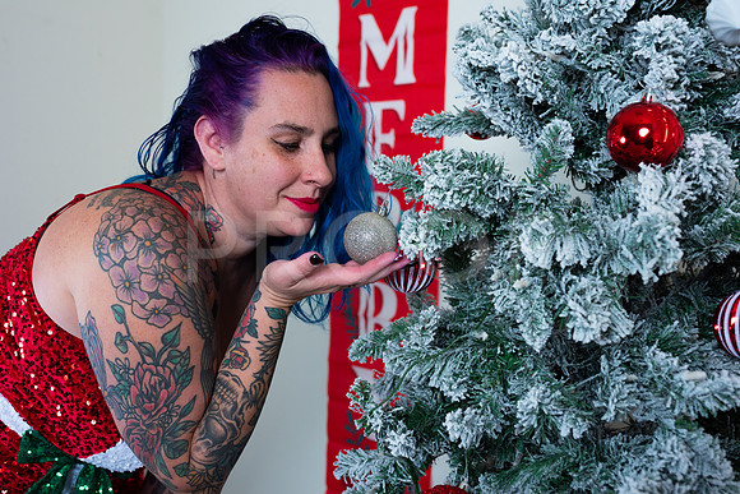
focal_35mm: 35
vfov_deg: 37.9
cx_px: 370
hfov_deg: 54.4
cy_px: 247
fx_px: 720
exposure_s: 1/640
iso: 400
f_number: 5
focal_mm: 35
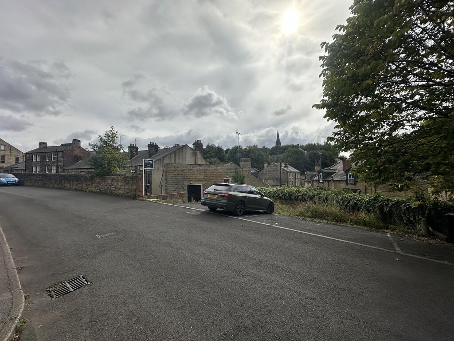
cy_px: 170
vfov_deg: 85.7
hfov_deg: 102.1
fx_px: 184
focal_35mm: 14
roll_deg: +0.8
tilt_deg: +2.8
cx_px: 227
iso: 50
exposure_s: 1/3125
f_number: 2.2
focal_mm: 2.22
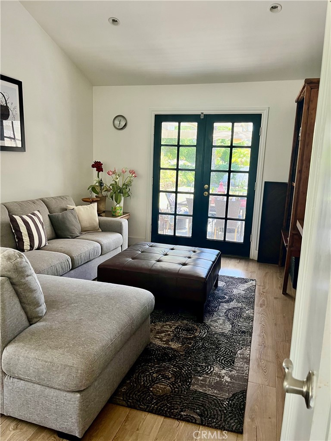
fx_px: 331
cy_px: 220
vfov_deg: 67.3
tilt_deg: -10.6
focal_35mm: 26
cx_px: 166
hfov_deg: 53.1
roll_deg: -1.9
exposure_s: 1/74
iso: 125
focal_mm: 5.1
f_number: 1.6
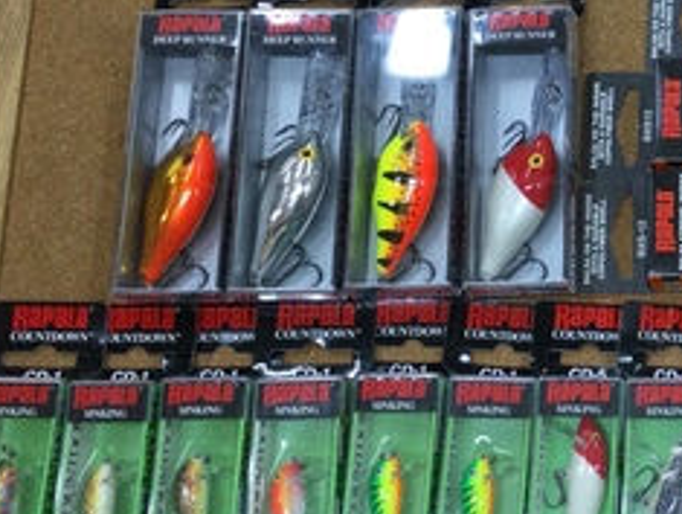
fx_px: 1559
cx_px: 807
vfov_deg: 18.6
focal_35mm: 79
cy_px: 134
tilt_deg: -74.6
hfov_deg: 22.8
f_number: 2.4
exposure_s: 1/30
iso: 25
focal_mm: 3.3
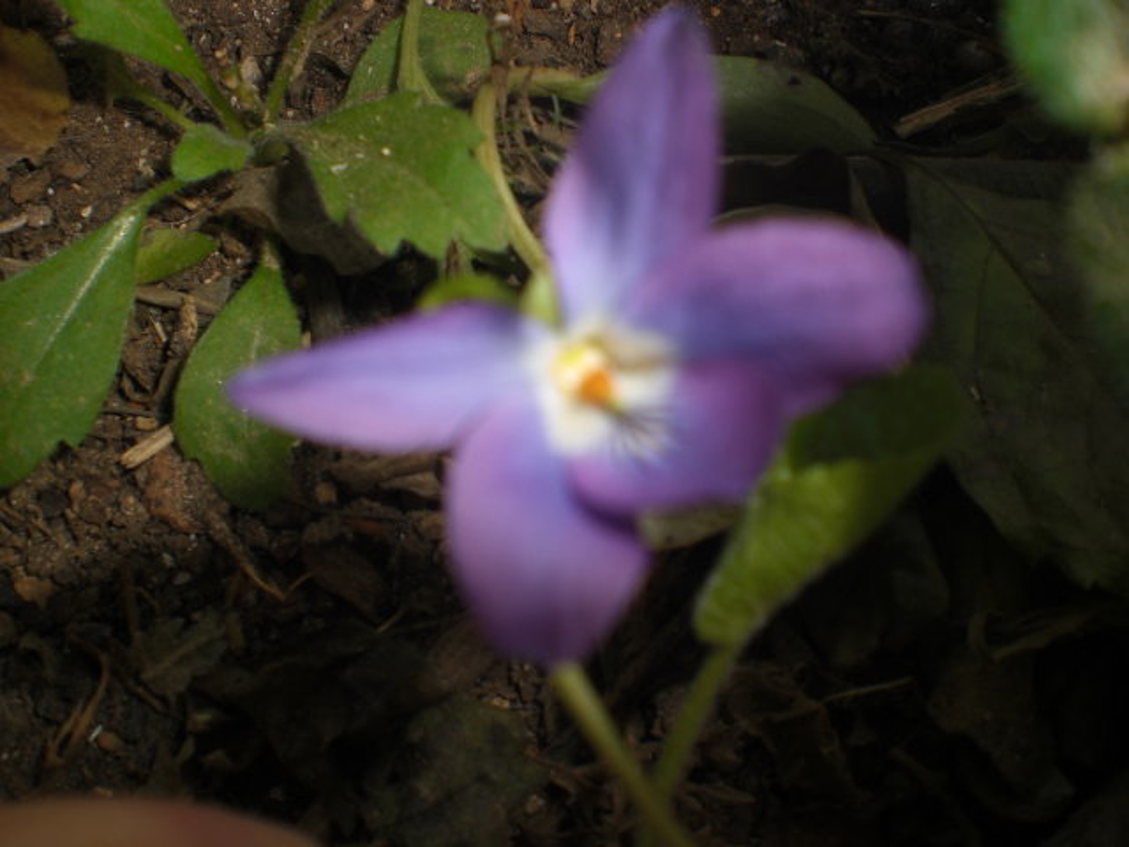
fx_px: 1239
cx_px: 564
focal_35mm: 38
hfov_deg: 49.0
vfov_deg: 37.7
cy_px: 424
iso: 50
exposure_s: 1/60
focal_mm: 6.3
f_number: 4.4
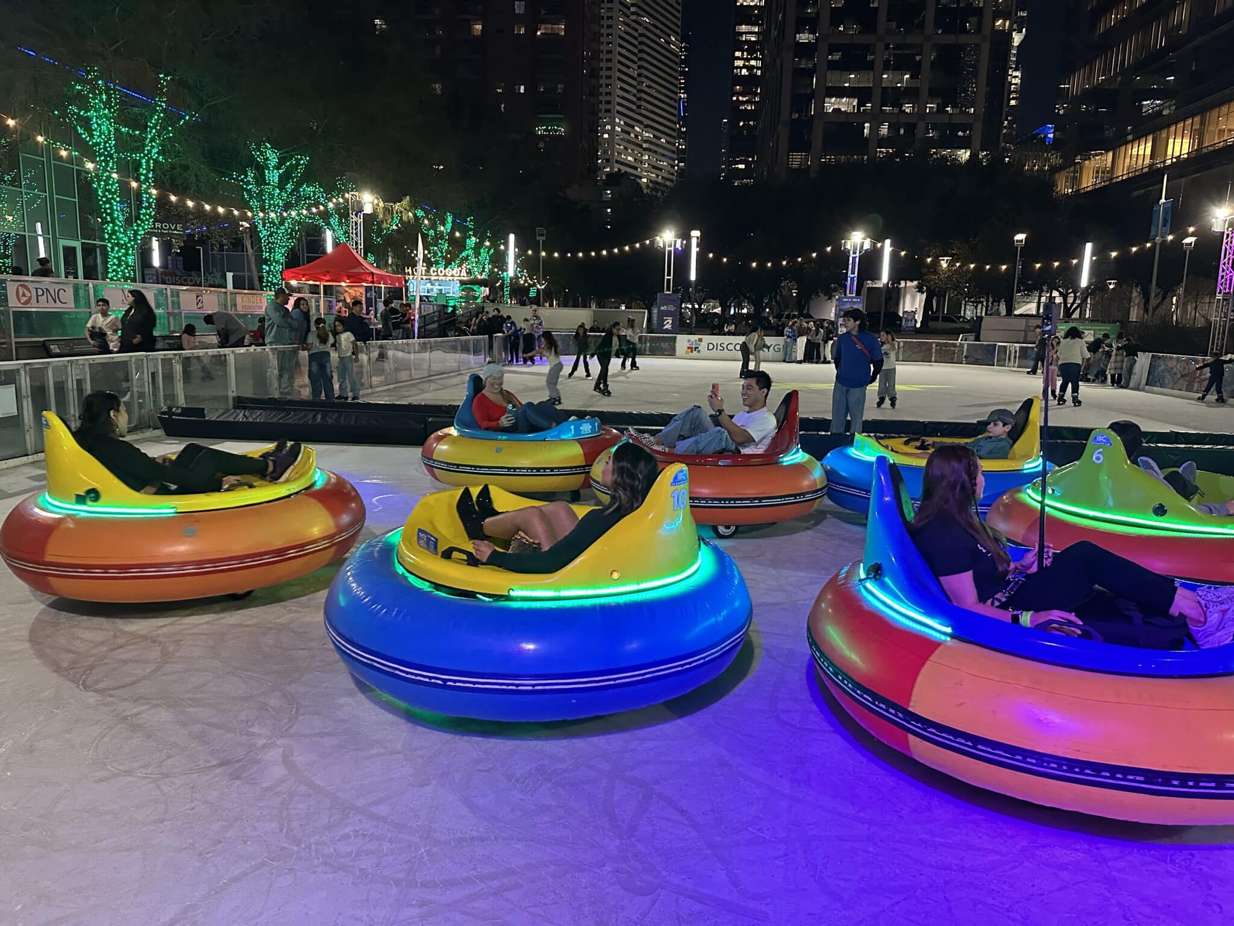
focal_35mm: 24
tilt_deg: -9.9
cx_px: 617
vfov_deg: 56.8
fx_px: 856
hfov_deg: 71.6
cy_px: 463
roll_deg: -1.5
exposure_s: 1/60
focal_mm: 6.86
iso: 640
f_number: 1.78
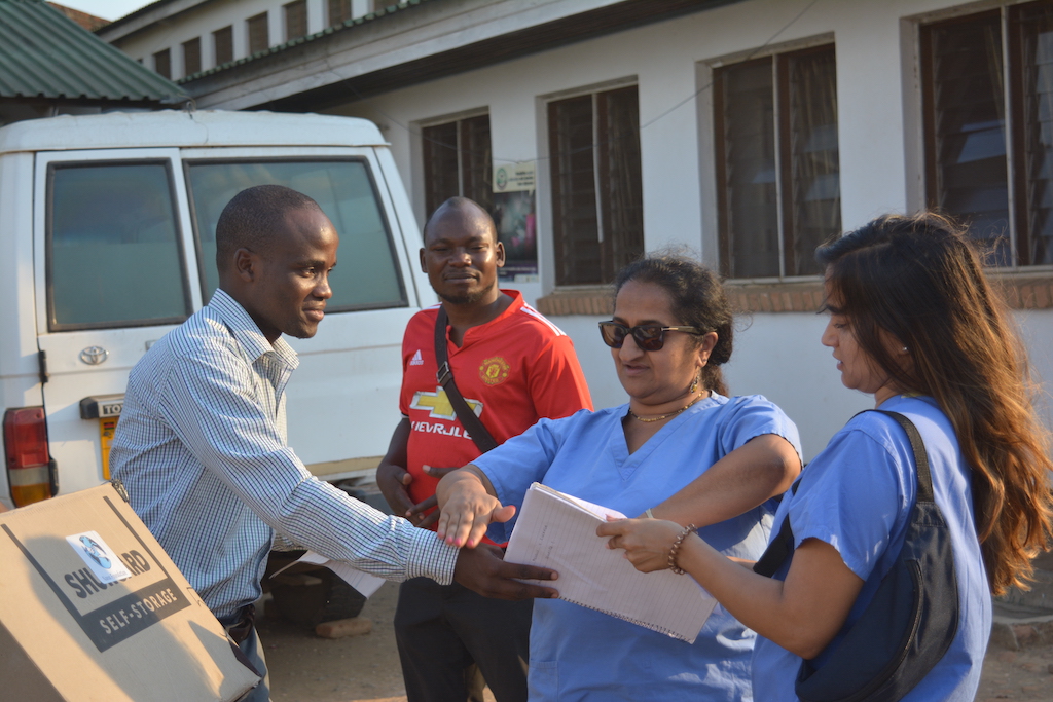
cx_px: 526
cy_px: 351
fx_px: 1755
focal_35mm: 60
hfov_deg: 33.4
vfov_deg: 22.6
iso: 200
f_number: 5
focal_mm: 40
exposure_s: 1/500
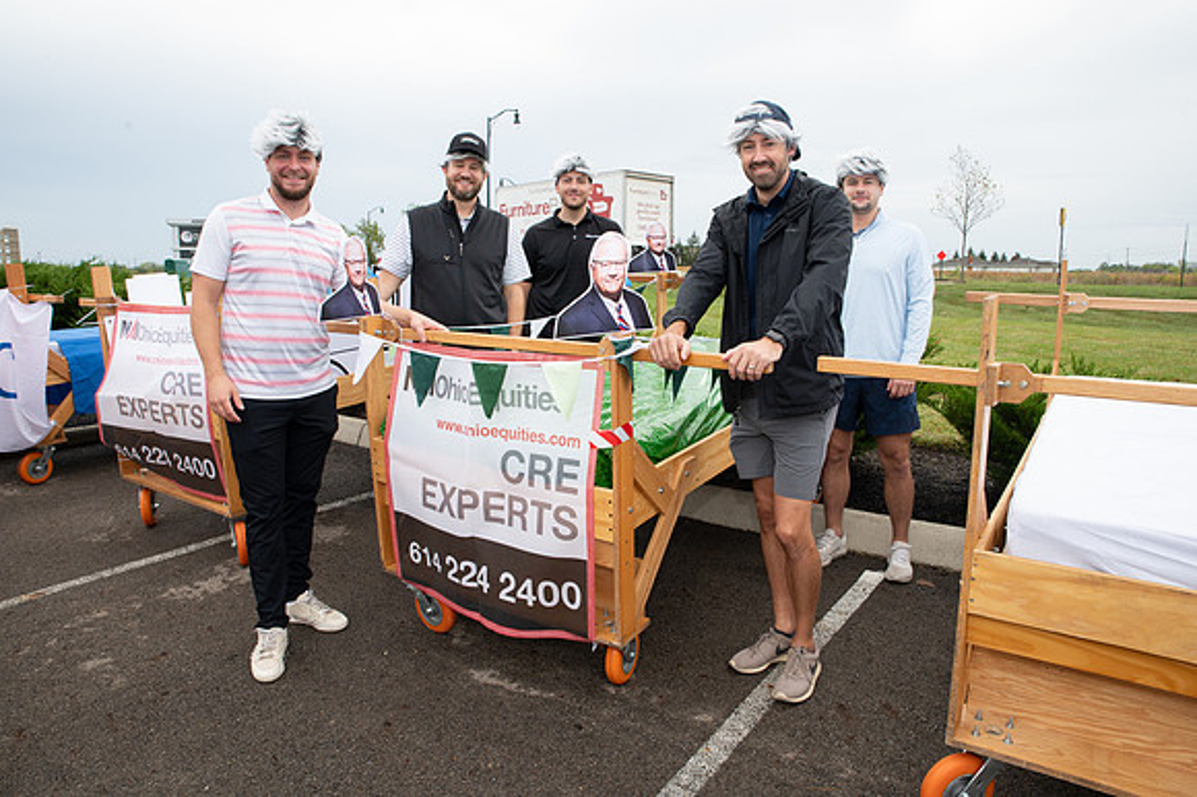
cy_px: 398
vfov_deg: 53.1
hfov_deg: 73.8
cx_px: 598
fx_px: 798
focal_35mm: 24
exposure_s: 1/200
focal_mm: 24
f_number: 10
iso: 640
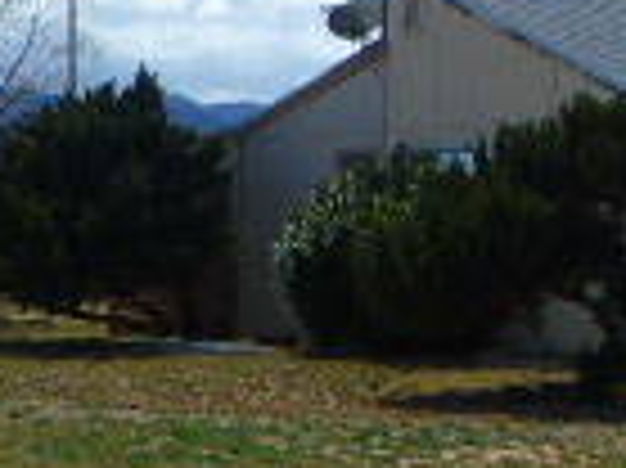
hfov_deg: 12.3
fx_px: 2837
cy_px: 256
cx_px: 779
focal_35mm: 157
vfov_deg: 9.4
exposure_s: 1/2000
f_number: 3.7
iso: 100
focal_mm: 6.1
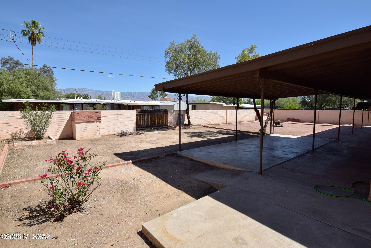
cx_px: 186
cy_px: 124
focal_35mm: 18
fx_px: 185
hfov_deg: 90.0
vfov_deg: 67.4
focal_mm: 12
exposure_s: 1/800
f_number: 9
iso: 400
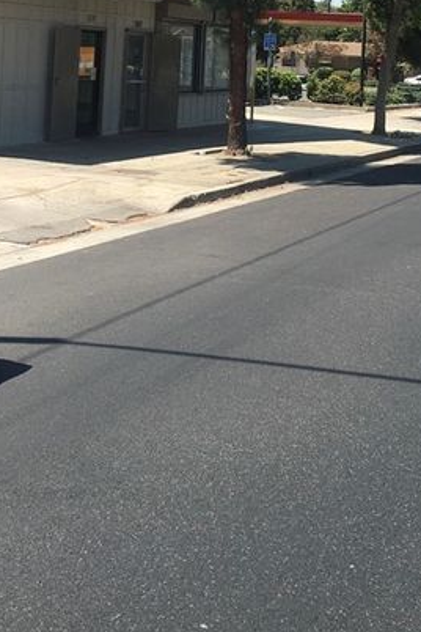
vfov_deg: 29.9
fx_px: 1123
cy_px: 46
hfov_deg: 21.2
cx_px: 168
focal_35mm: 64
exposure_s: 1/1148
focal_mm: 4.15
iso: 25
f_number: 2.2
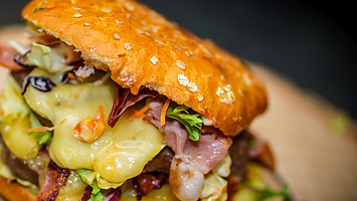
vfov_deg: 6.8
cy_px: 131
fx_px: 1686
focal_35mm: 178
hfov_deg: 12.1
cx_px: 93
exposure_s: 1/80
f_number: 1.8
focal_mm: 85
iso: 100
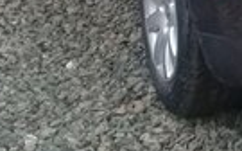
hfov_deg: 12.4
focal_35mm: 161
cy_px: -96
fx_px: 1061
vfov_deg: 7.9
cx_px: 364
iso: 125
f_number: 2.2
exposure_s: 1/33
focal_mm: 3.3
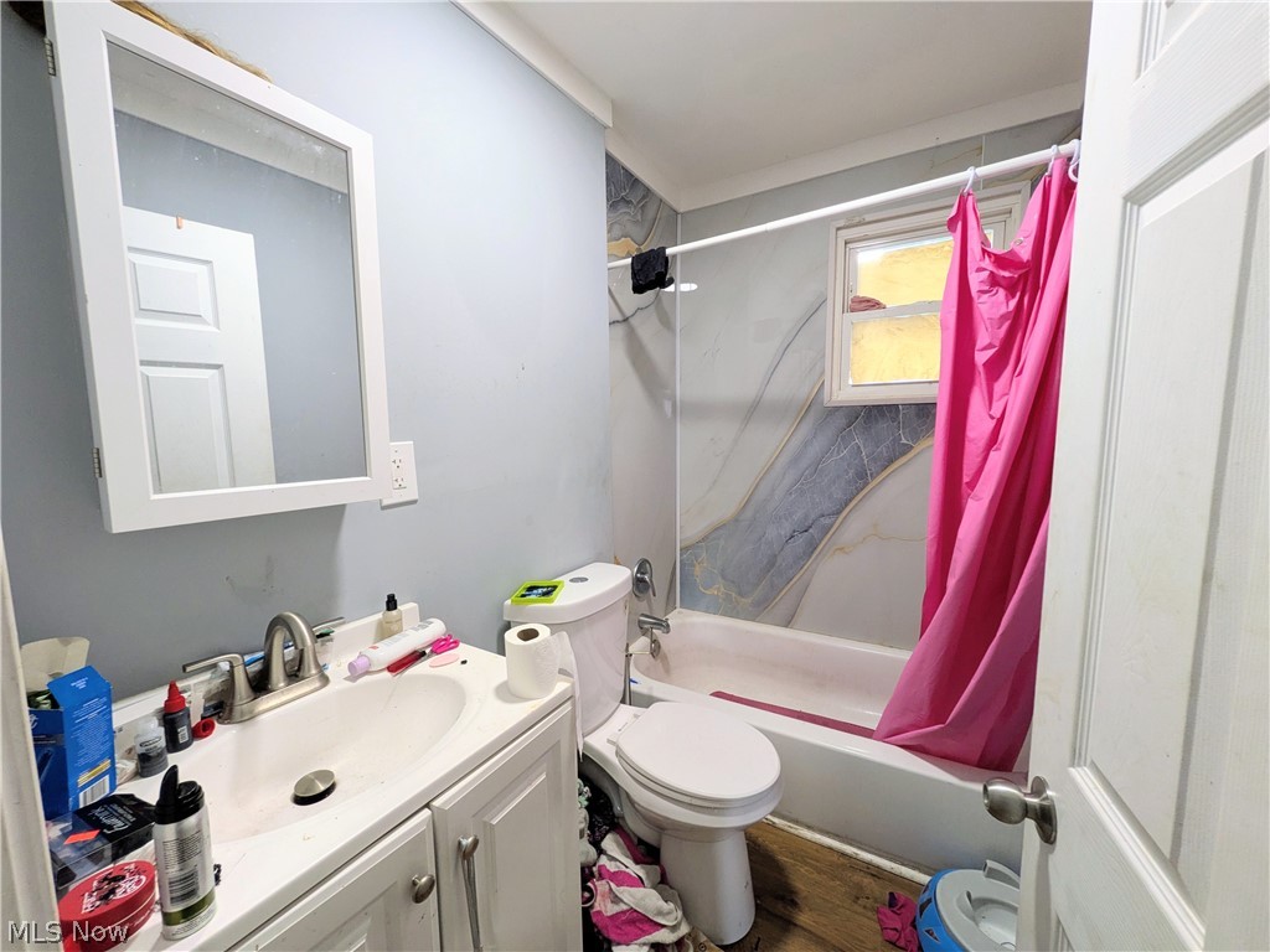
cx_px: 635
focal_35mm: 14
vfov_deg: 85.7
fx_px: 514
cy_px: 476
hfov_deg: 102.1
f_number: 2.2
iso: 86
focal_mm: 1.85
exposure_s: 1/24
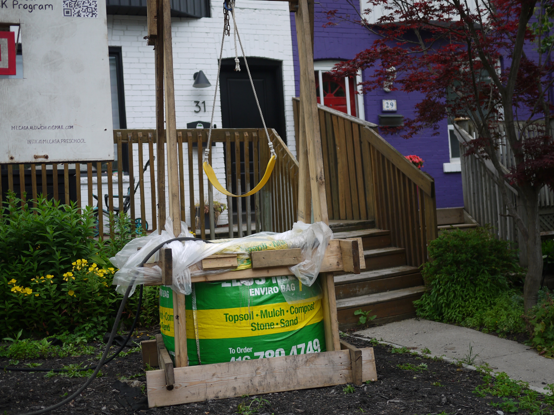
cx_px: 291
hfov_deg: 42.1
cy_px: 216
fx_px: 720
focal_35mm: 45
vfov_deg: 32.2
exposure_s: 1/1000
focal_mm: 20
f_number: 1.8
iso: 100
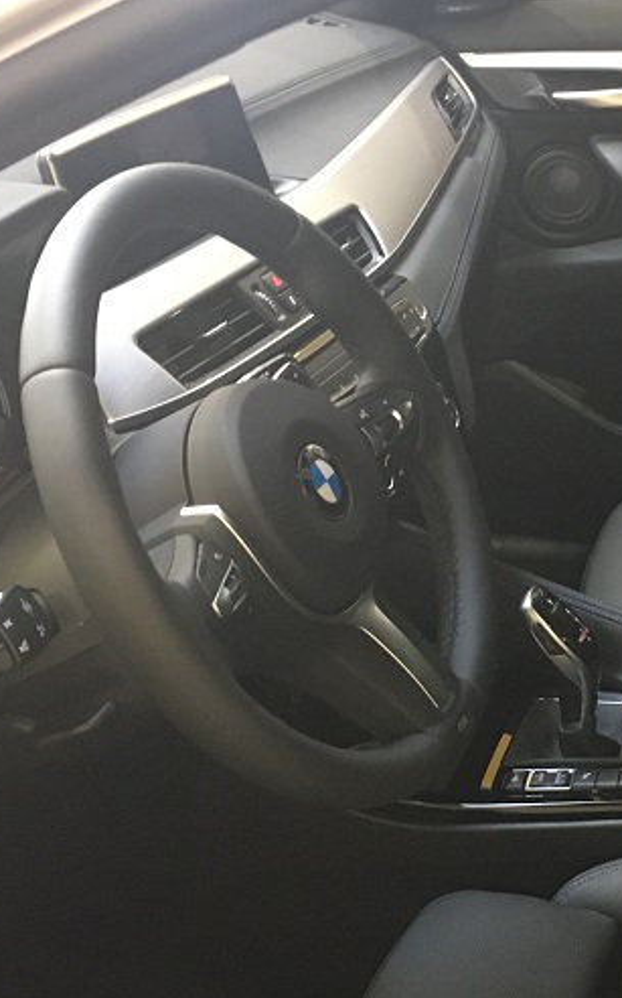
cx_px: 650
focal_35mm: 64
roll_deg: +0.2
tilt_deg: -29.7
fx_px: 1738
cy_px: 582
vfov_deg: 31.9
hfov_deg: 19.6
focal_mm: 4.15
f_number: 2.2
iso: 200
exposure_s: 1/20
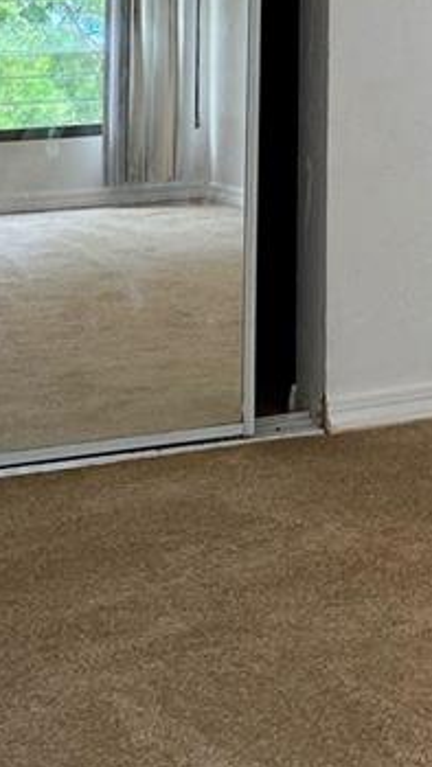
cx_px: 594
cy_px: -327
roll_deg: +1.0
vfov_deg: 19.6
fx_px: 1974
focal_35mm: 97
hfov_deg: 12.1
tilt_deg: +7.9
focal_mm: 4.25
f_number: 1.8
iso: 64
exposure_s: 1/60
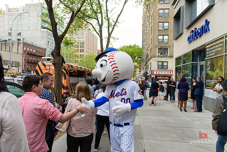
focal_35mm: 24
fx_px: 151
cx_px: 114
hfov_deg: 73.7
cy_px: 76
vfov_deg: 53.2
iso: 200
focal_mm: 24
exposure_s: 1/250
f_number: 4
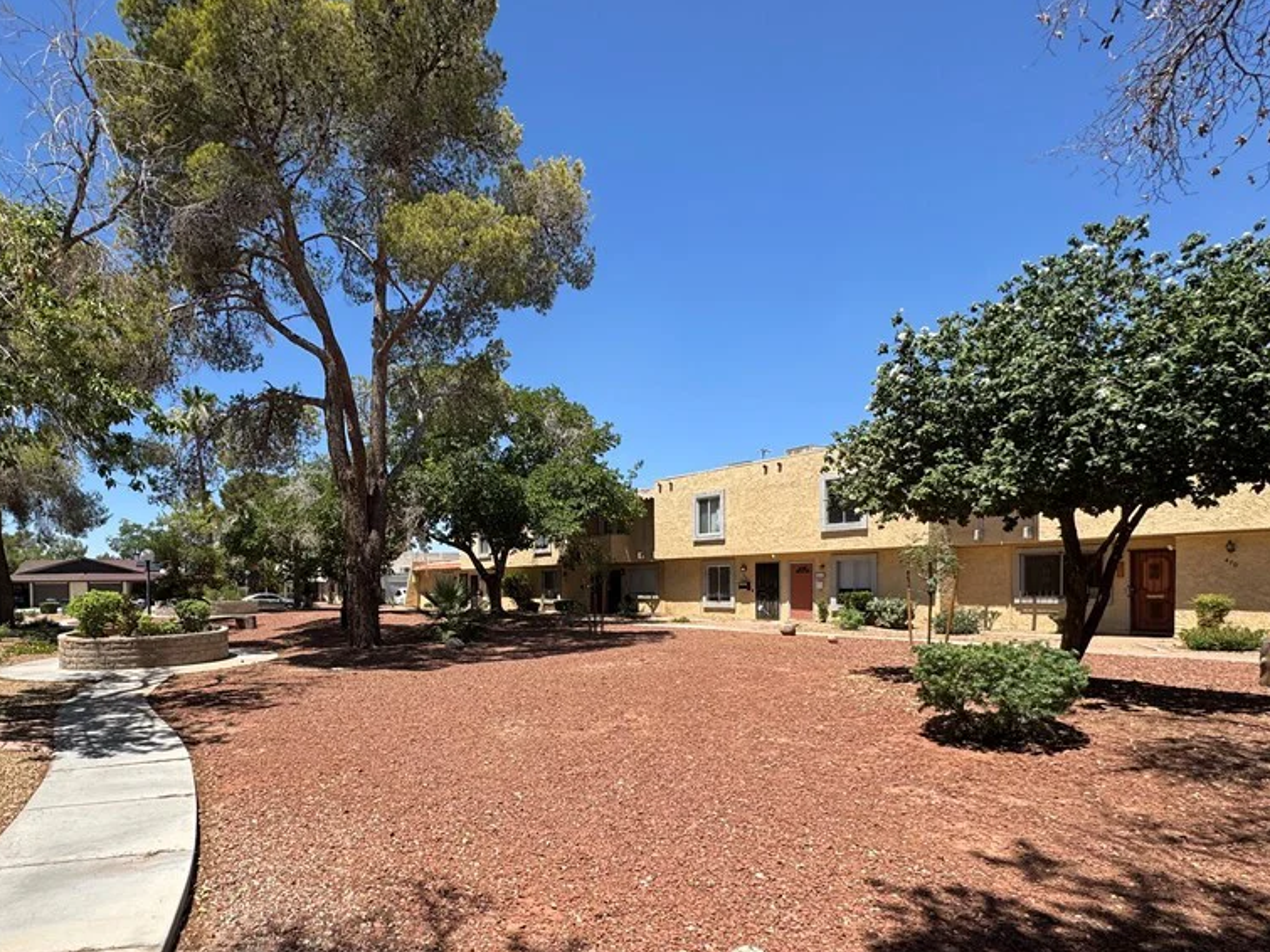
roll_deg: +0.7
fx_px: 697
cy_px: 604
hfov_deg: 83.0
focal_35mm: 19
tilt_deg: -1.4
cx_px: 473
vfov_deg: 67.5
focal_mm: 2.22
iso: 50
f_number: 2.2
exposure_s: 1/1709
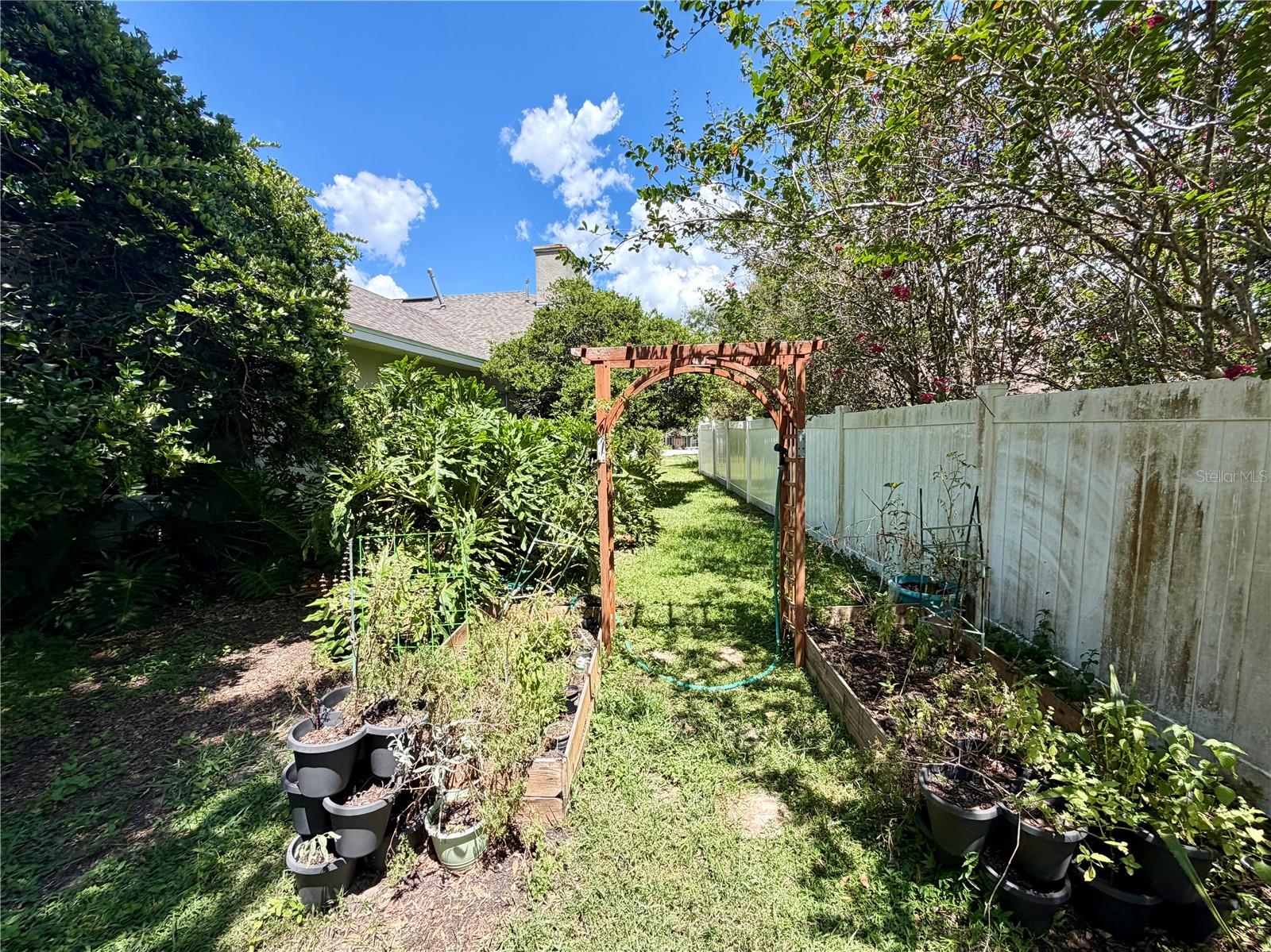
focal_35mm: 14
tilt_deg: -4.4
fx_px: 514
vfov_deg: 85.6
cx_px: 636
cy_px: 476
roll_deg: +0.8
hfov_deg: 102.1
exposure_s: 1/569
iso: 40
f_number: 2.2
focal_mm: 2.22
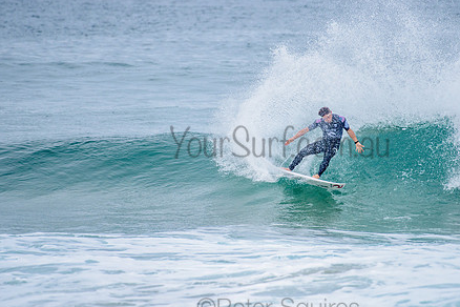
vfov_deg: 2.1
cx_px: 278
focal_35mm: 662
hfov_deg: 3.1
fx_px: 8458
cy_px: 133
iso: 320
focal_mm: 500
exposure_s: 1/2000
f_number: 5.6
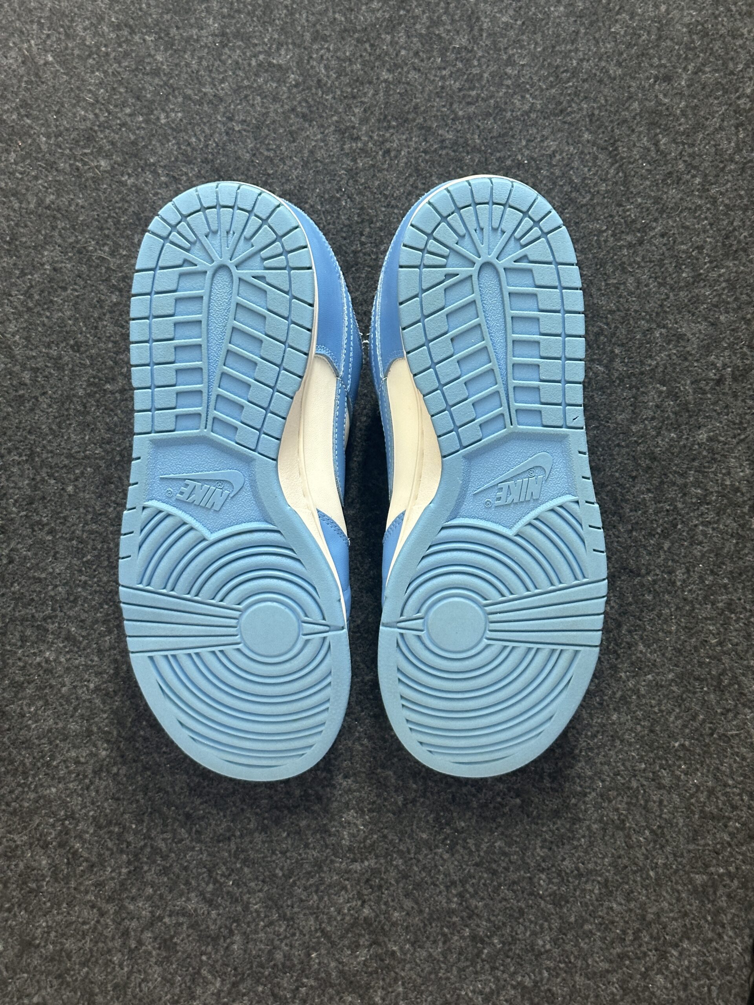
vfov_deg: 39.7
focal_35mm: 48
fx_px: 1394
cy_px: 502
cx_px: 377
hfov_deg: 30.3
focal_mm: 6.86
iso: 400
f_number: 1.78
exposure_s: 1/33
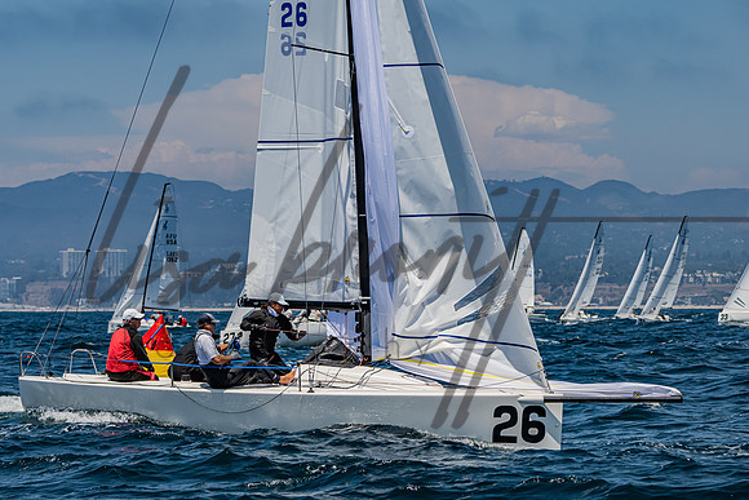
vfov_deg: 8.0
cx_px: 299
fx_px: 3569
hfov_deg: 12.0
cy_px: 322
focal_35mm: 171
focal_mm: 125
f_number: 6.3
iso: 400
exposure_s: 1/2000
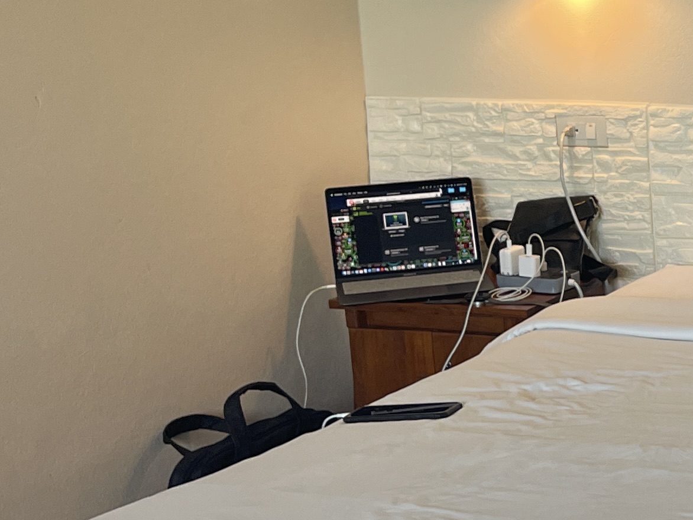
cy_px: 288
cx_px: 1022
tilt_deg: -13.3
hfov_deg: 19.9
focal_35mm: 86
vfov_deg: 17.2
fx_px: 1722
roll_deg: +0.4
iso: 125
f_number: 1.6
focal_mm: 5.1
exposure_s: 1/121
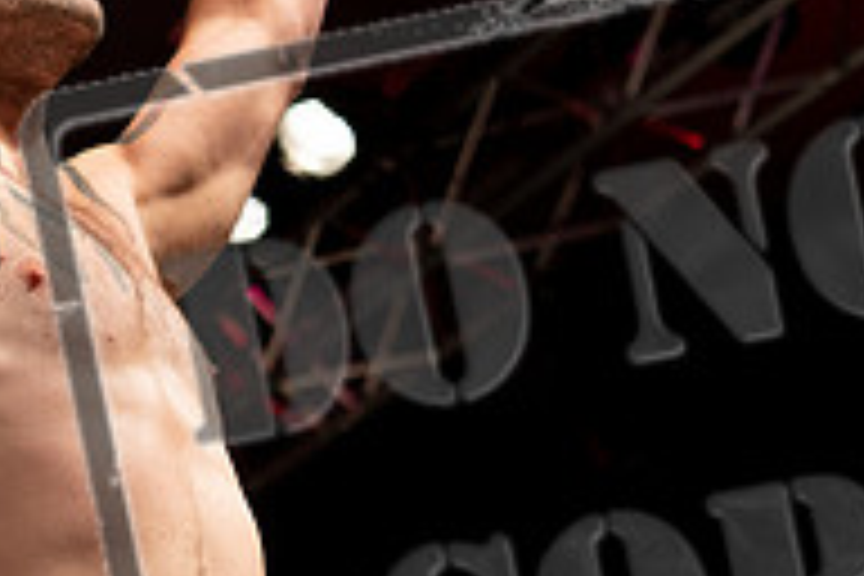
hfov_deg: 14.6
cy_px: 169
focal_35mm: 139
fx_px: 3336
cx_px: 32
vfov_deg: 9.9
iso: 640
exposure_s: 1/1000
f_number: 2.8
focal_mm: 46
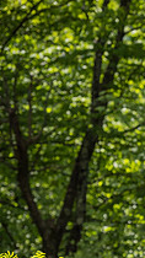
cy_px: 233
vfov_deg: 5.7
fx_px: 2579
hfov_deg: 3.2
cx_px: 338
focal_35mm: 377
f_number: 5.6
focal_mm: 130
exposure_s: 1/2500
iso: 640
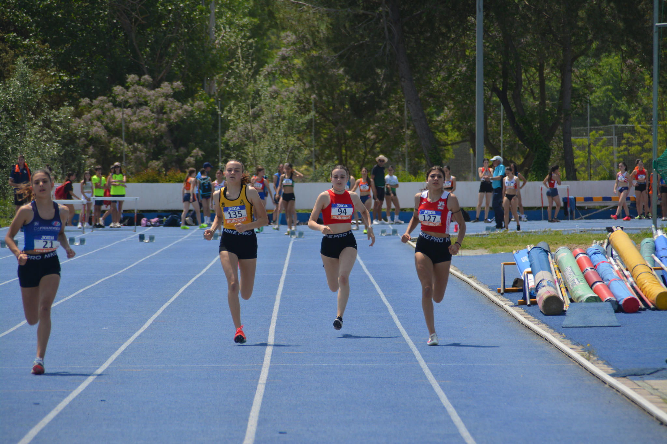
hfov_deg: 6.9
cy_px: 222
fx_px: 5557
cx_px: 334
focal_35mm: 300
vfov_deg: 4.6
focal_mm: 200
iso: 400
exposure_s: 1/1600
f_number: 7.1
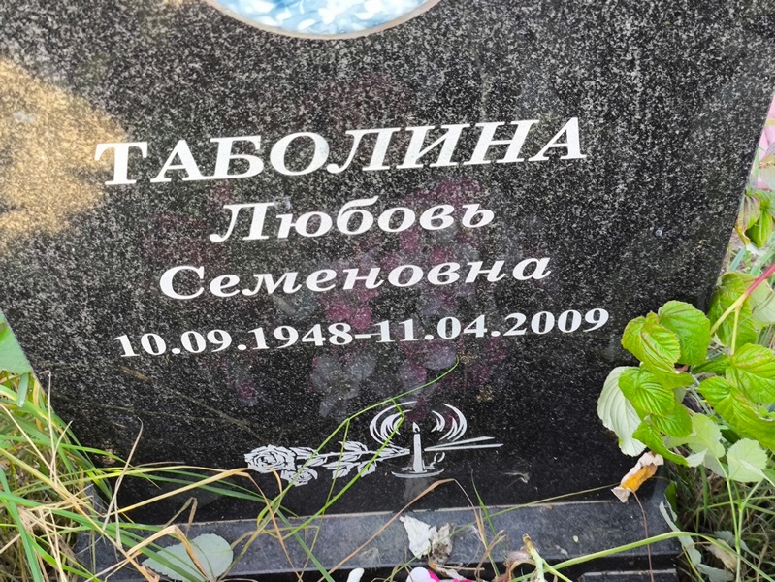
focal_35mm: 50
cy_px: 291
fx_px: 1120
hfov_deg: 38.2
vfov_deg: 29.1
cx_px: 388
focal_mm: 4.71
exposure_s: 1/50
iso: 64
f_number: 1.7
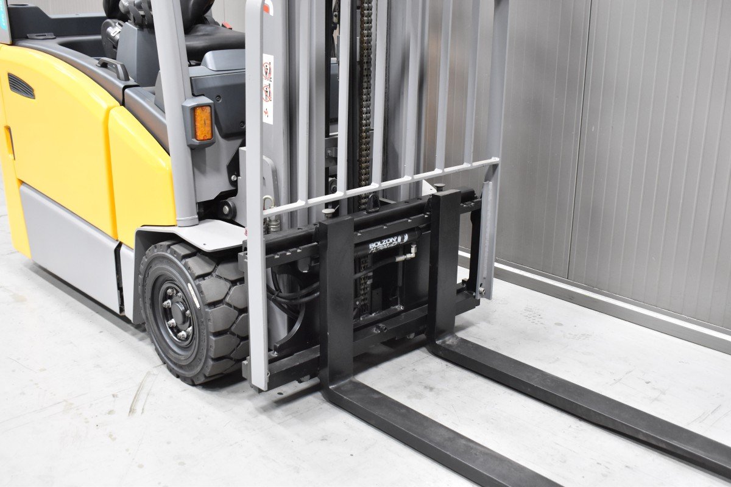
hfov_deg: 47.9
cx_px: 366
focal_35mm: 40
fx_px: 822
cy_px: 244
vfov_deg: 33.0
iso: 1600
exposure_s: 1/20
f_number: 5
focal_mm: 27
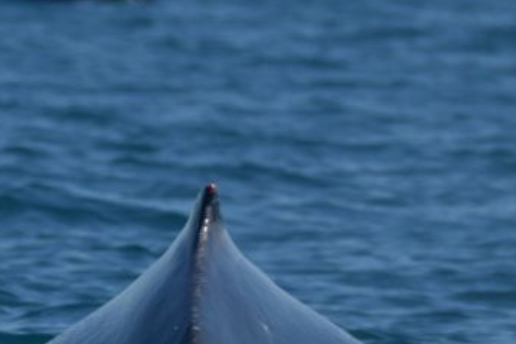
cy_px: 217
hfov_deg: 1.8
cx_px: 171
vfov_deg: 1.2
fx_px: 16045
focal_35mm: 1119
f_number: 6
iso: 100
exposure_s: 1/1000
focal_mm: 320
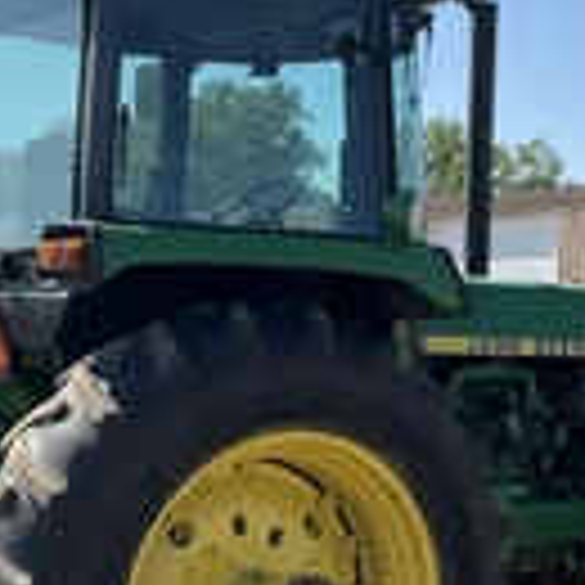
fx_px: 1510
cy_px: 382
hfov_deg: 21.9
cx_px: 284
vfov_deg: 21.8
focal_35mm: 79
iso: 25
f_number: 1.8
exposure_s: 1/1534
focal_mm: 3
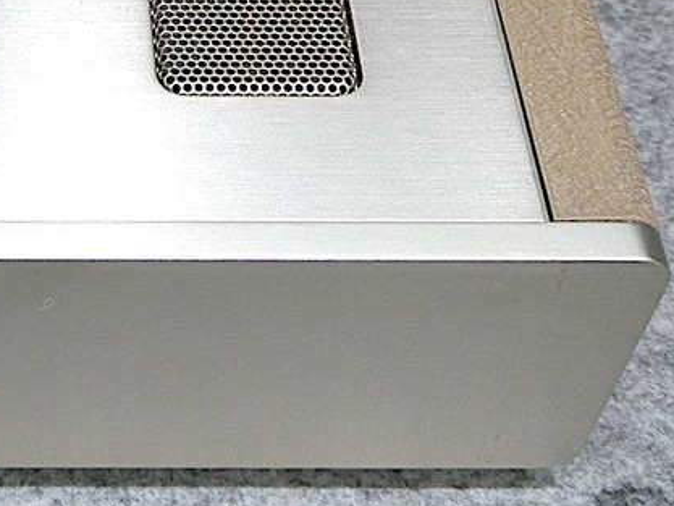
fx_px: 1792
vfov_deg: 15.8
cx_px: -73
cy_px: 21
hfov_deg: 20.3
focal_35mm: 92
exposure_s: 1/80
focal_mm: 7.2
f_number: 3.8
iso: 640
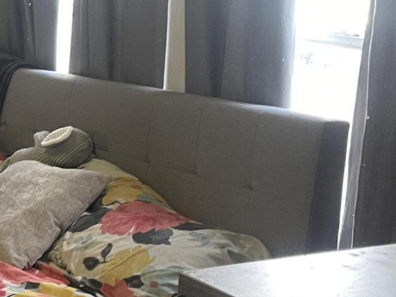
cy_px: 93
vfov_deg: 17.3
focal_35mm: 85
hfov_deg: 21.3
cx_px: -91
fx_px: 972
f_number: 1.6
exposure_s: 1/60
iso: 160
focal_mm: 4.2
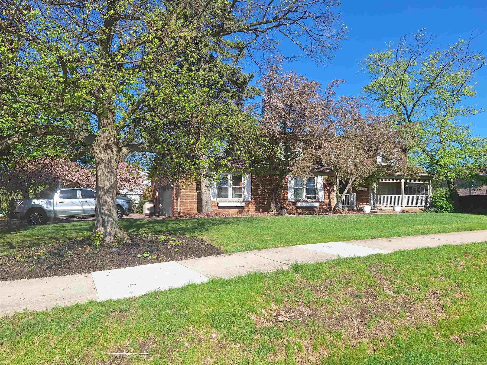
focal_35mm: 23
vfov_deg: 58.9
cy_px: 182
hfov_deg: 73.9
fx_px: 324
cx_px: 244
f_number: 1.8
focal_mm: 5.54
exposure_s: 1/2101
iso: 40
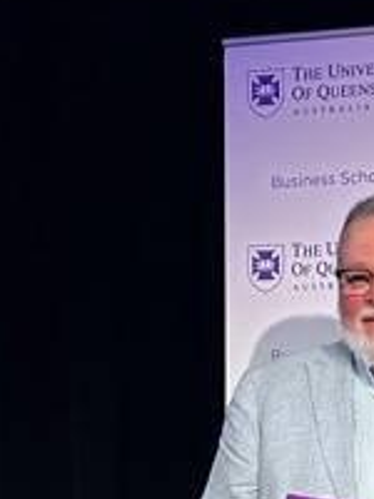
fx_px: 1498
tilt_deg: -4.7
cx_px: 419
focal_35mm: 104
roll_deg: +0.0
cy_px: 601
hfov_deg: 13.9
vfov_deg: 18.0
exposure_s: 1/59
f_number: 1.5
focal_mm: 5.7
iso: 160
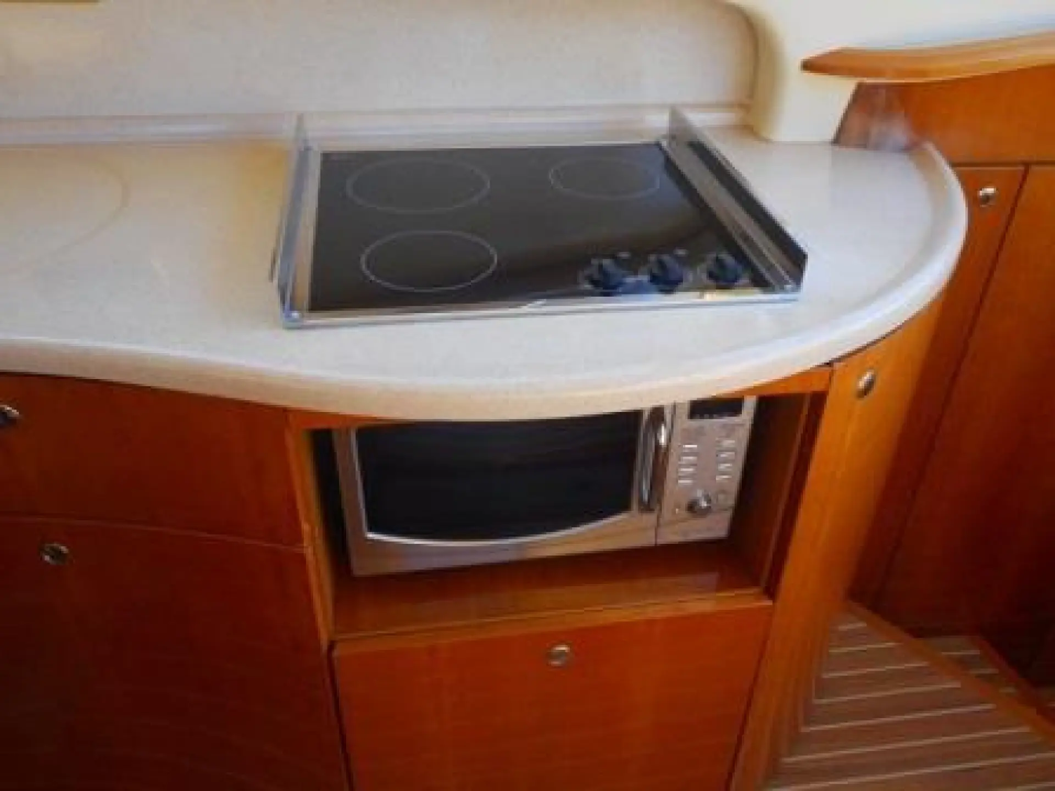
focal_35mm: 29
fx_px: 884
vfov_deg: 48.2
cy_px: 396
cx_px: 528
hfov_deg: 61.7
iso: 220
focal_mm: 5.2
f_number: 4
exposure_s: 1/30
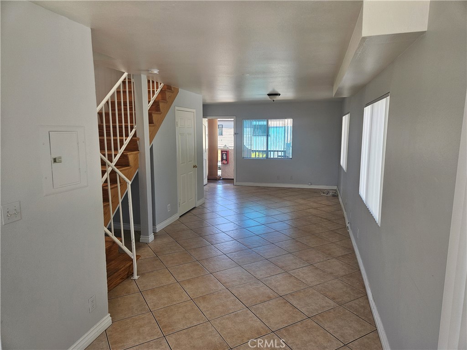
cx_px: 234
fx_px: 310
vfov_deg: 58.9
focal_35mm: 23
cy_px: 175
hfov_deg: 73.9
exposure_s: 1/207
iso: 100
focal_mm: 5.4
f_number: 1.8
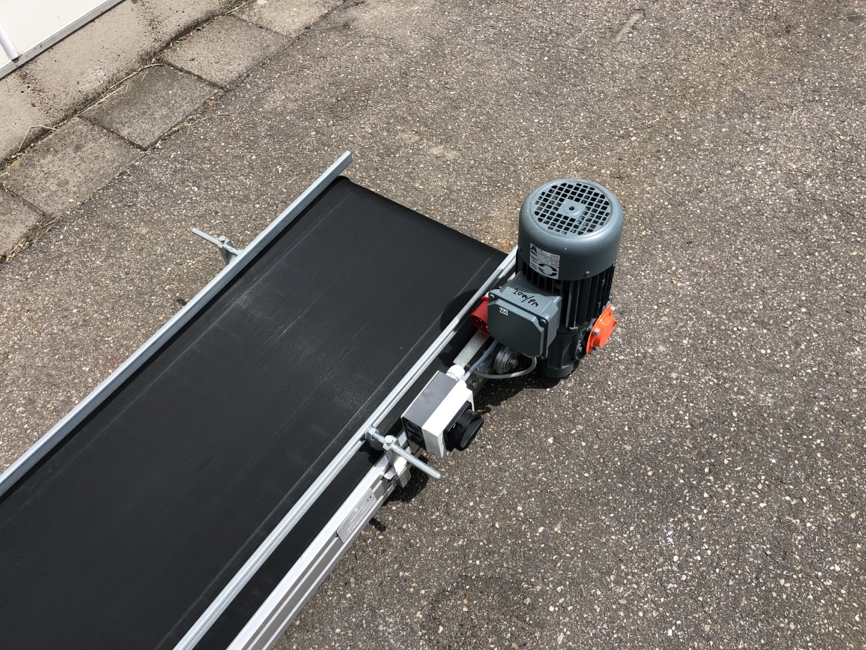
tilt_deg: -55.9
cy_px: 325
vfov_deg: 49.7
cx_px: 433
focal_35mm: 28
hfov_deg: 63.4
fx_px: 700
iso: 20
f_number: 1.8
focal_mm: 4
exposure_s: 1/1600
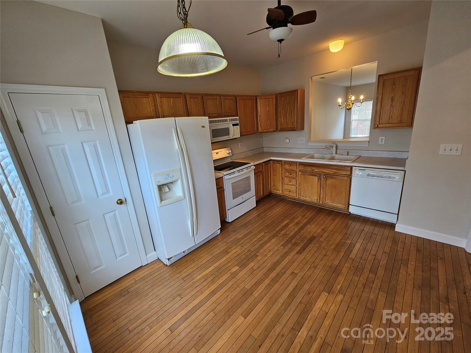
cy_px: 176
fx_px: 177
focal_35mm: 13
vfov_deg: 89.9
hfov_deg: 106.2
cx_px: 236
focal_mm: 2.2
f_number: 2.2
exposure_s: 1/60
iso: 100
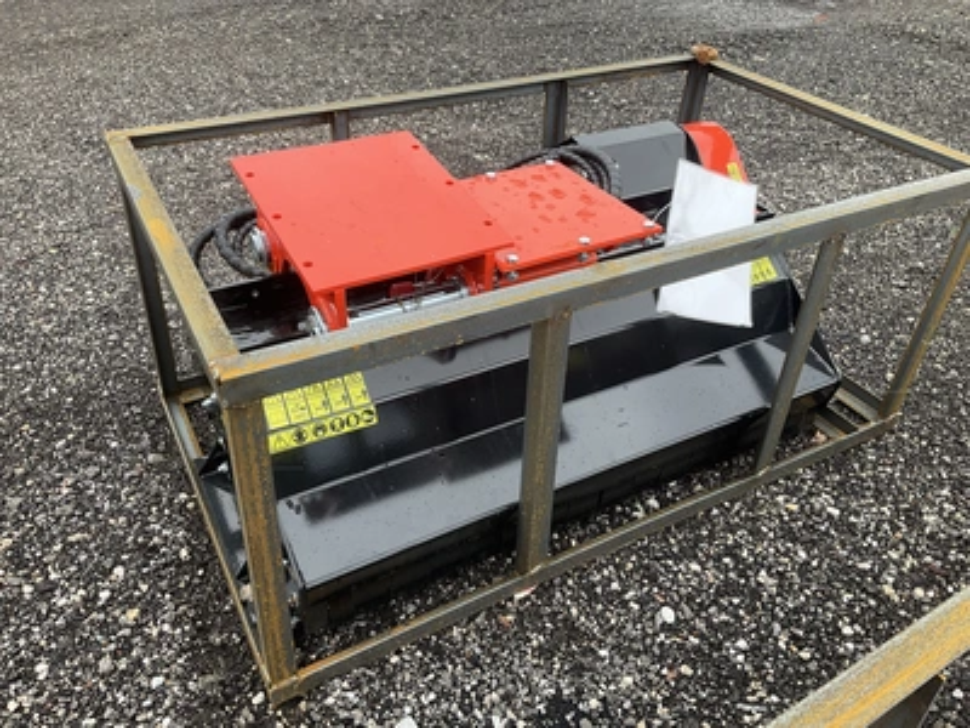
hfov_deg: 61.7
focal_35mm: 29
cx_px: 485
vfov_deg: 48.2
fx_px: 813
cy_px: 364
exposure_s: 1/122
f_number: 1.8
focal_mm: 3
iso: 25
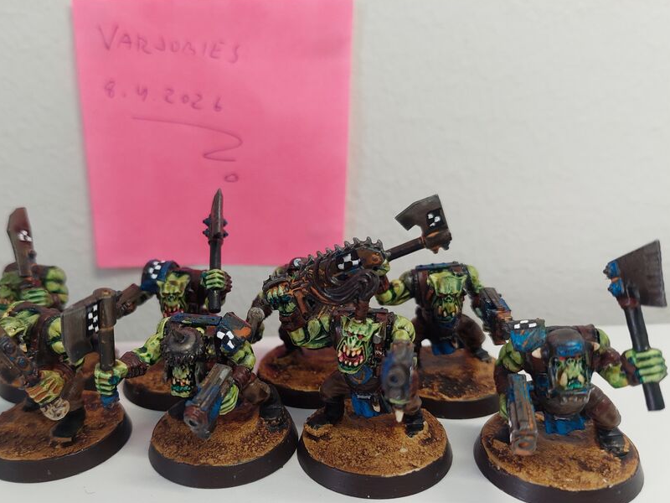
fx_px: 581
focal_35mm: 30
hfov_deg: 59.8
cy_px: 309
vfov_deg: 46.4
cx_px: 295
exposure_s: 1/50
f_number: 1.8
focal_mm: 5.23
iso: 250
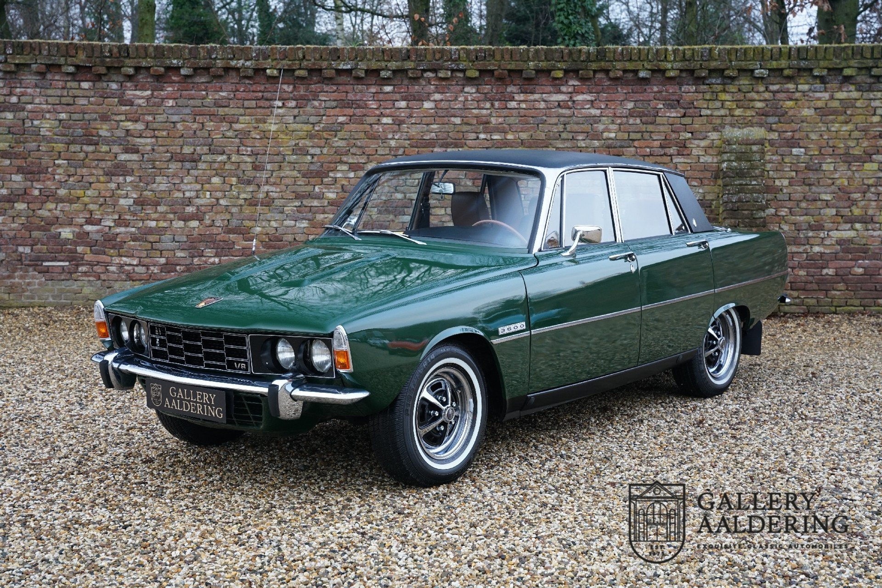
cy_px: 294
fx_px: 1291
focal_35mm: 53
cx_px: 441
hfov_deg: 37.7
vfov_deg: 25.7
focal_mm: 52.7
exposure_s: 1/60
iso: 1000
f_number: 6.3
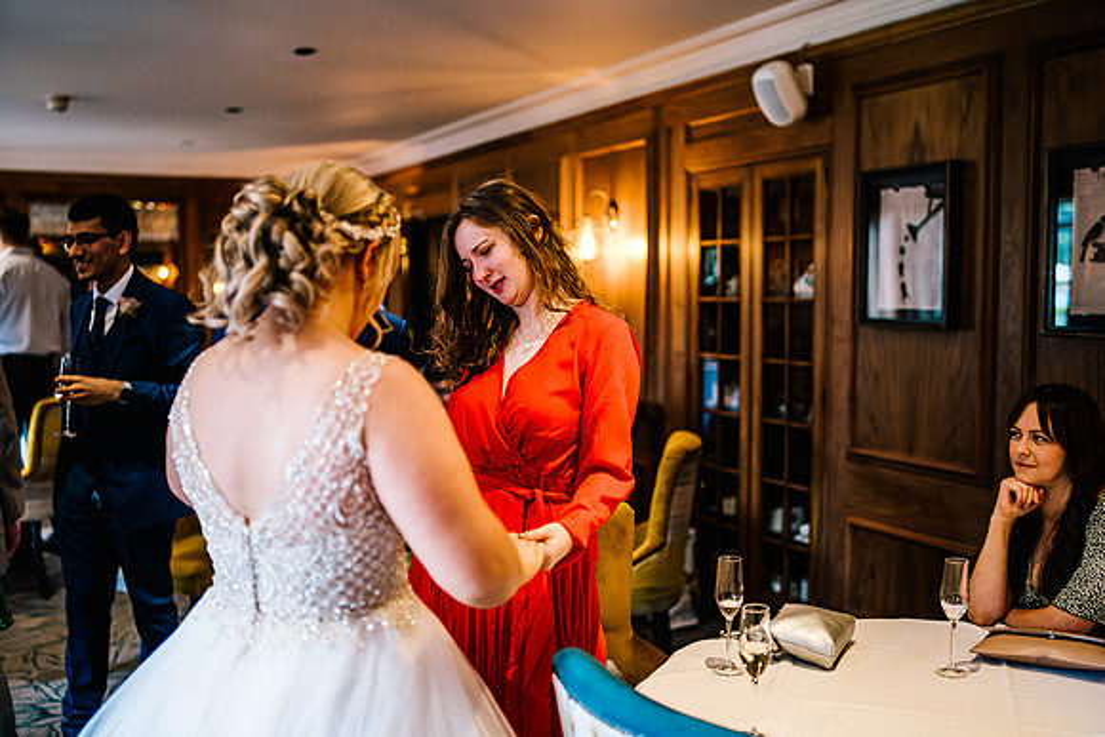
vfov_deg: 36.5
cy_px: 368
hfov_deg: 52.6
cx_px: 552
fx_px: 1117
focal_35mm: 36
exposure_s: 1/250
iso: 800
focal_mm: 35
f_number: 1.4
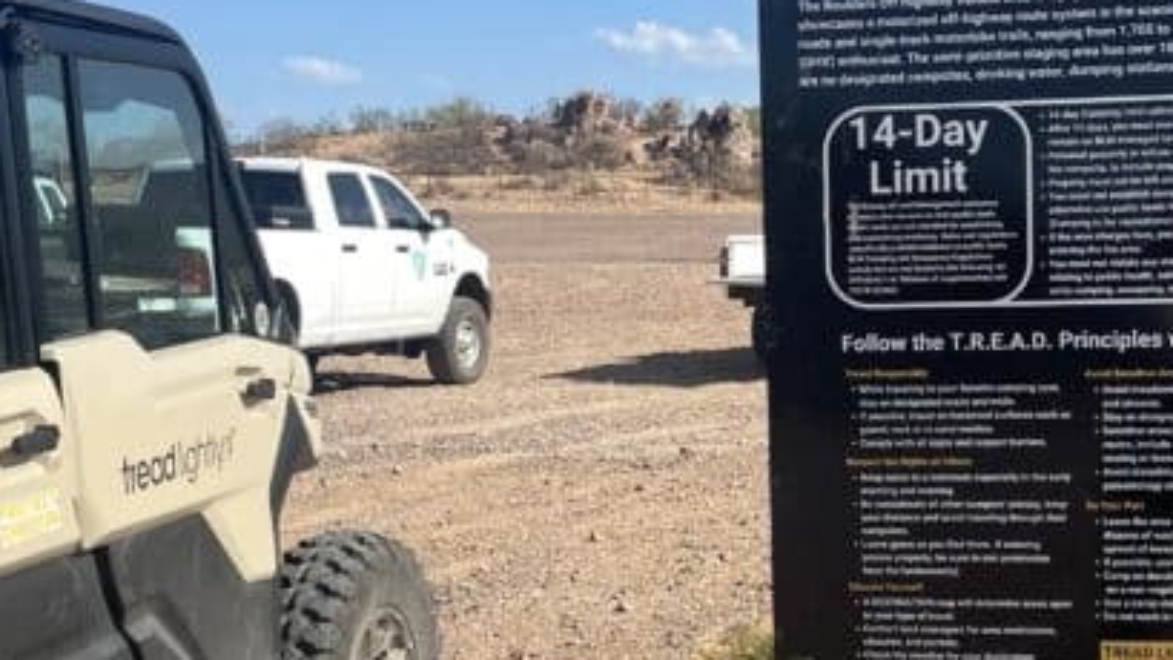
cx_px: 728
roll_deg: +2.2
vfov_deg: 16.9
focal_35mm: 71
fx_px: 2208
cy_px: 488
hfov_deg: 29.6
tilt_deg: -6.3
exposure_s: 1/3125
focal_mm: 4.2
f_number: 1.6
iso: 32
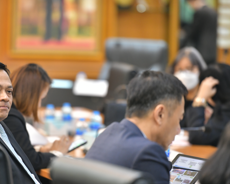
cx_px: 90
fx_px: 1770
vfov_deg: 6.0
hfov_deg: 7.4
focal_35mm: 260
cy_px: 101
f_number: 2.8
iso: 1600
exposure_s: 1/125
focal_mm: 200
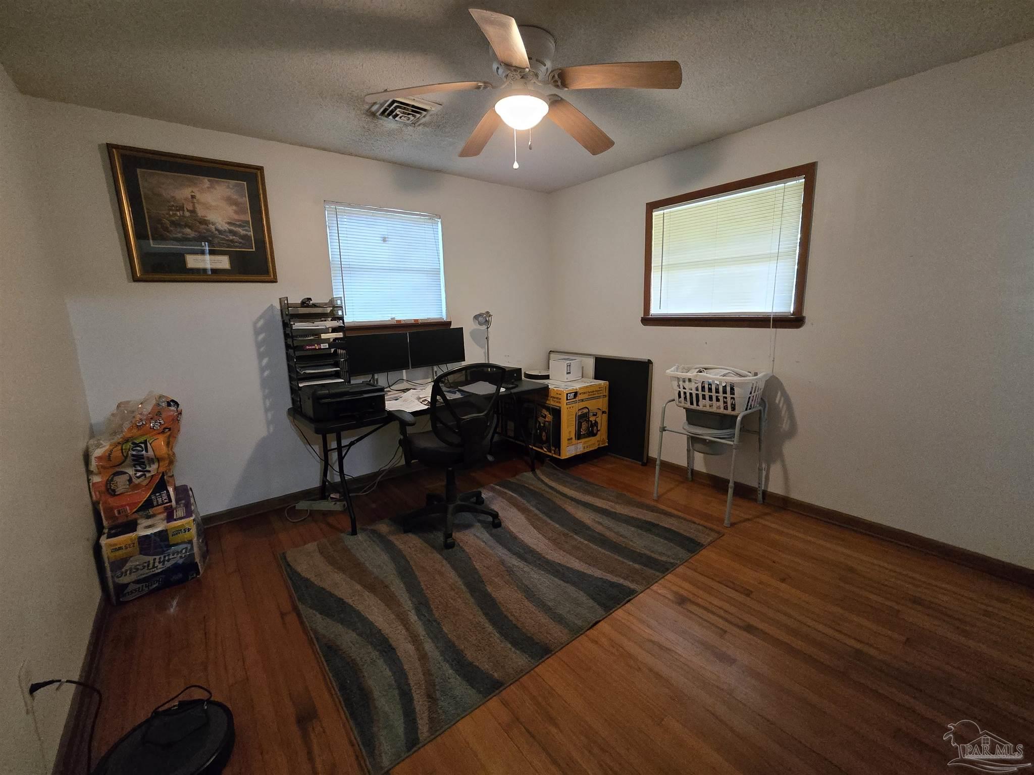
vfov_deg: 89.9
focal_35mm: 13
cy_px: 388
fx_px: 388
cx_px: 517
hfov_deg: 106.2
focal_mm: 2.2
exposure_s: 1/60
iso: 1250
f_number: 2.2
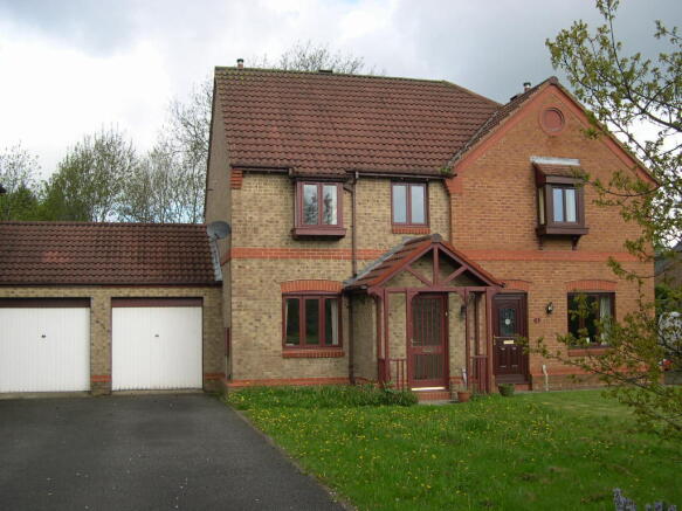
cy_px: 256
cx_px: 341
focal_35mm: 38
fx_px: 749
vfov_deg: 37.7
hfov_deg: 49.0
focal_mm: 8
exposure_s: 1/526
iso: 100
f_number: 2.8
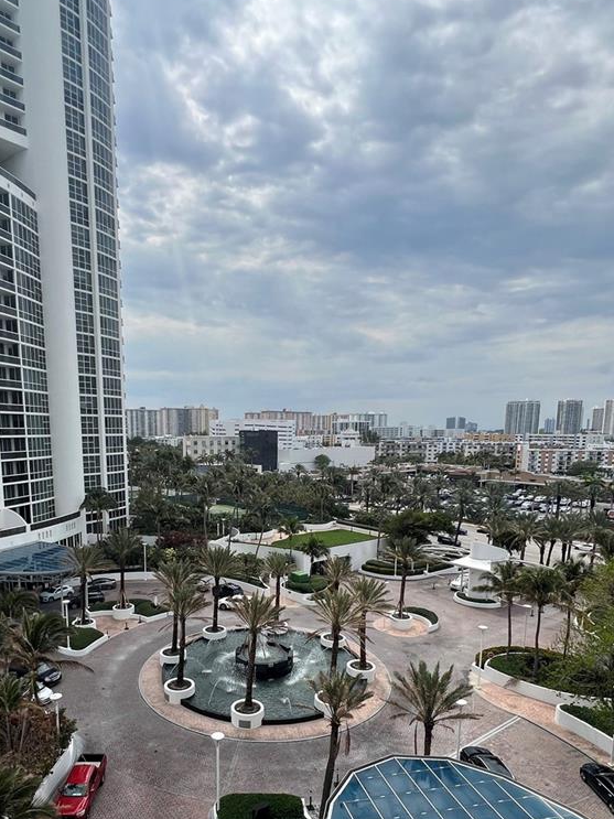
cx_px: 246
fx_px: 497
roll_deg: +0.2
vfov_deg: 77.3
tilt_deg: -9.4
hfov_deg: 62.9
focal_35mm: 21
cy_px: 521
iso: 32
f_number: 1.8
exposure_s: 1/2016
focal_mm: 1.57
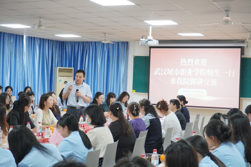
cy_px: 84
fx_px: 429
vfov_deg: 22.1
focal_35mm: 62
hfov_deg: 32.6
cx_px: 126
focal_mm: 41
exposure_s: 1/80
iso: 1250
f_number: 5.6
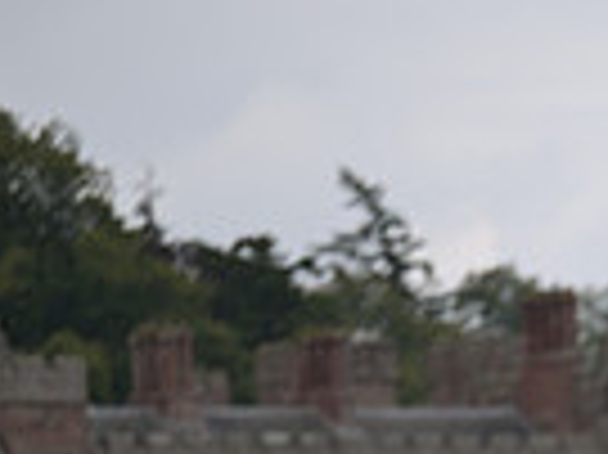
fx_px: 14478
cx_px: 1302
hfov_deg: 2.4
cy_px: 793
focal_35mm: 825
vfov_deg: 1.8
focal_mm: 200
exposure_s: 1/1250
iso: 200
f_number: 3.2
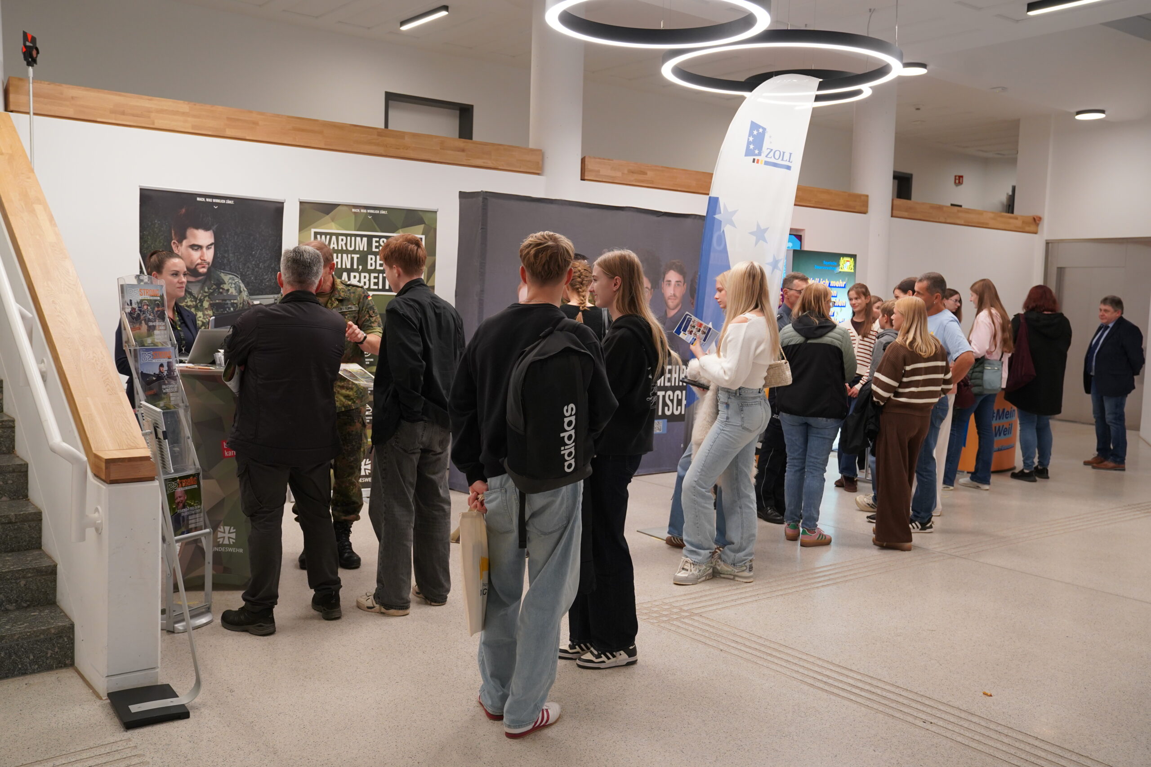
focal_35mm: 32
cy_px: 384
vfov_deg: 41.1
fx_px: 1023
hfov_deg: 58.7
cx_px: 576
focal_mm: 32
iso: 1600
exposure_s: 1/160
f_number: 4
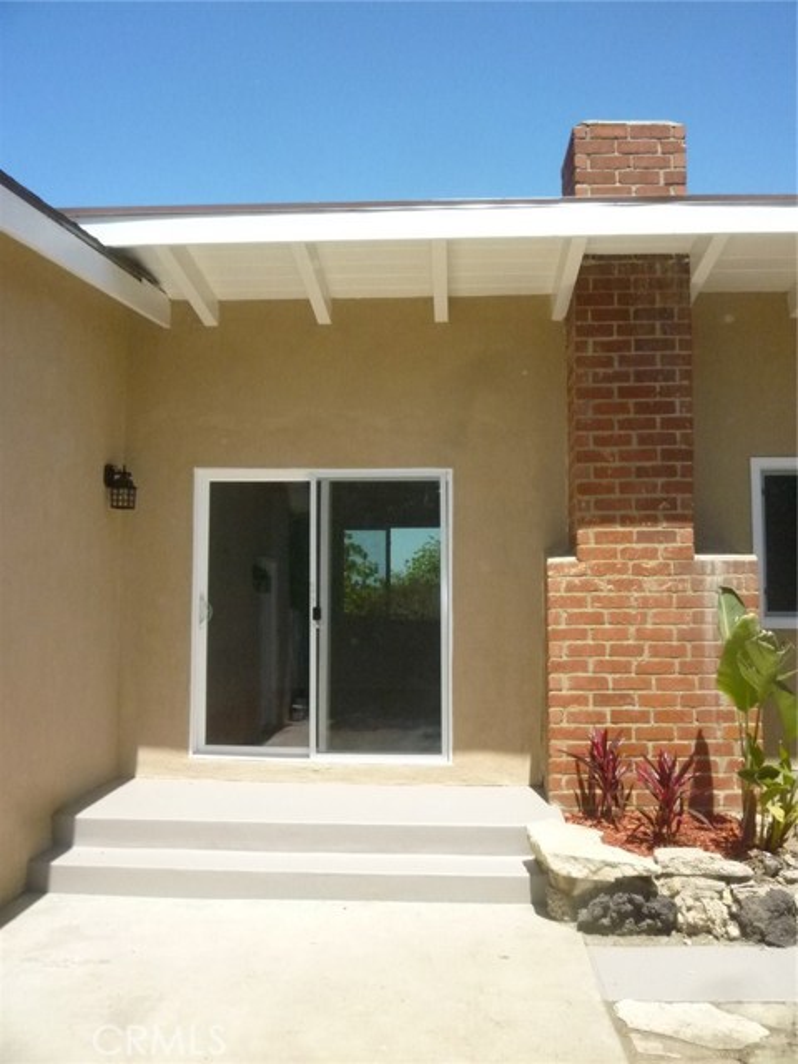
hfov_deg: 48.2
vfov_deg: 61.7
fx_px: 891
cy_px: 532
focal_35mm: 29
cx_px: 399
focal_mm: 5.2
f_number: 6.3
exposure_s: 1/800
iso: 400
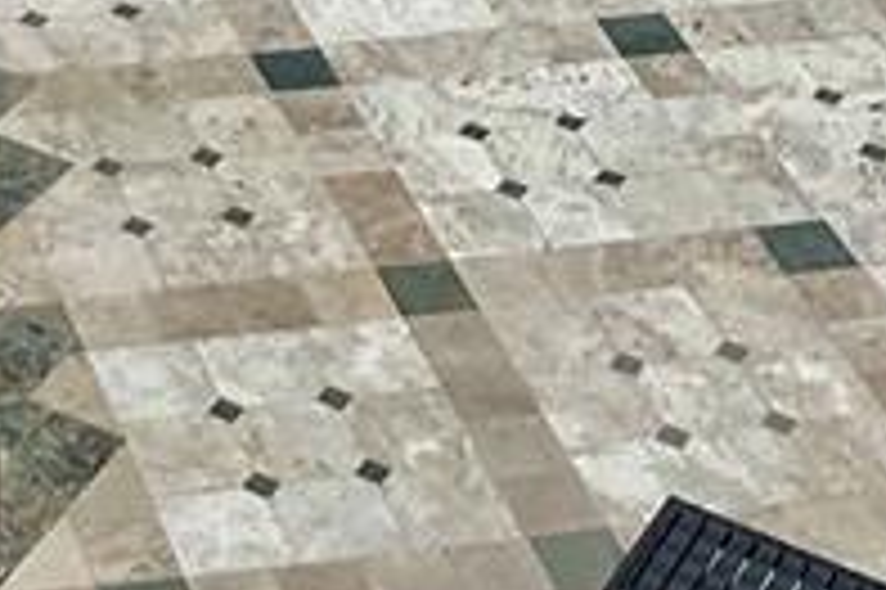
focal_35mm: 165
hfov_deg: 12.0
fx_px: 4057
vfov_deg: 6.5
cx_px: -328
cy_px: -1883
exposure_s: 1/6410
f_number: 1.8
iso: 32
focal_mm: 4.25
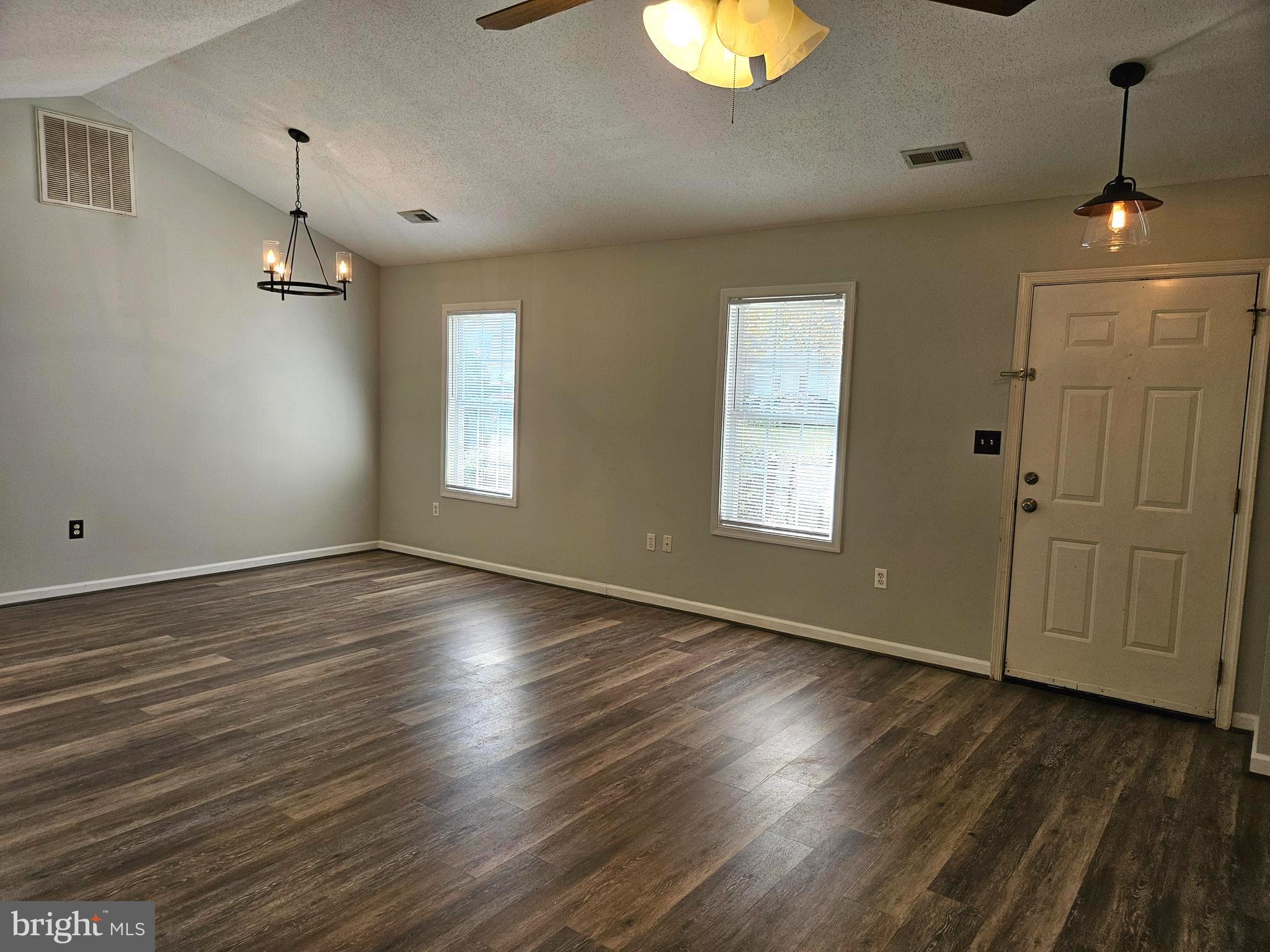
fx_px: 844
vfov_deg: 58.9
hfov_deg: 73.9
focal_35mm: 23
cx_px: 635
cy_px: 476
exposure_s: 1/120
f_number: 1.8
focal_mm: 5.4
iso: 80
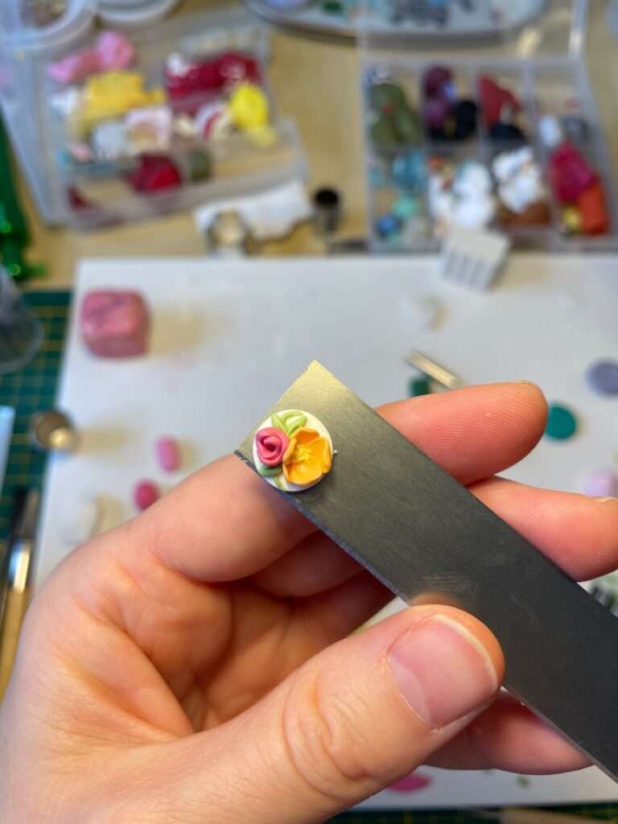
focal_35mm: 26
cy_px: 412
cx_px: 309
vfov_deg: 67.3
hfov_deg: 53.1
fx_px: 619
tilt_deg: -66.9
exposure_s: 1/100
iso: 32
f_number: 1.6
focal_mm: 4.2
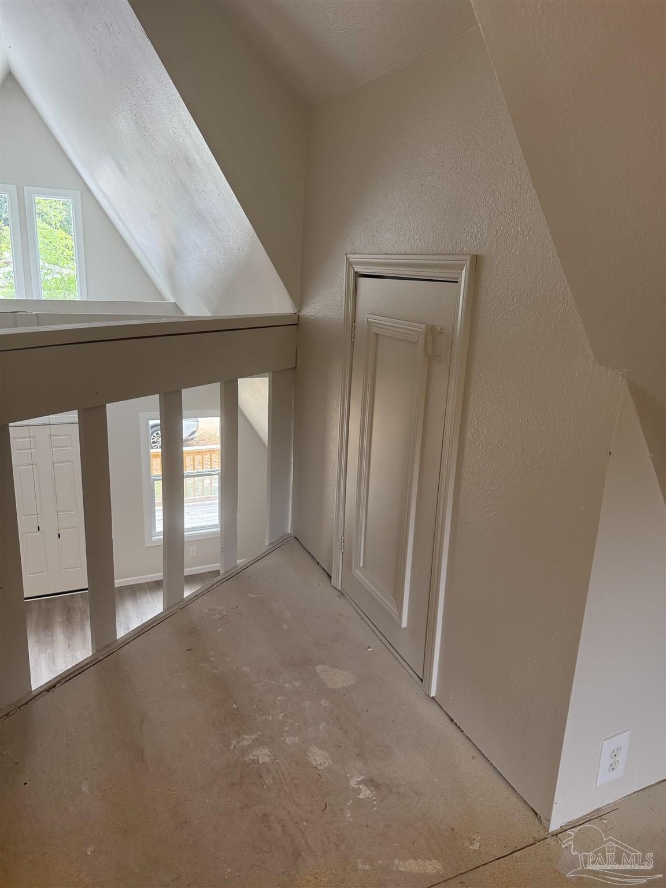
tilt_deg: -14.9
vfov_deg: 71.6
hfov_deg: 56.8
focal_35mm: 24
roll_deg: -3.8
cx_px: 333
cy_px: 444
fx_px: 616
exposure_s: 1/127
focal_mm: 6.76
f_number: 1.78
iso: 160
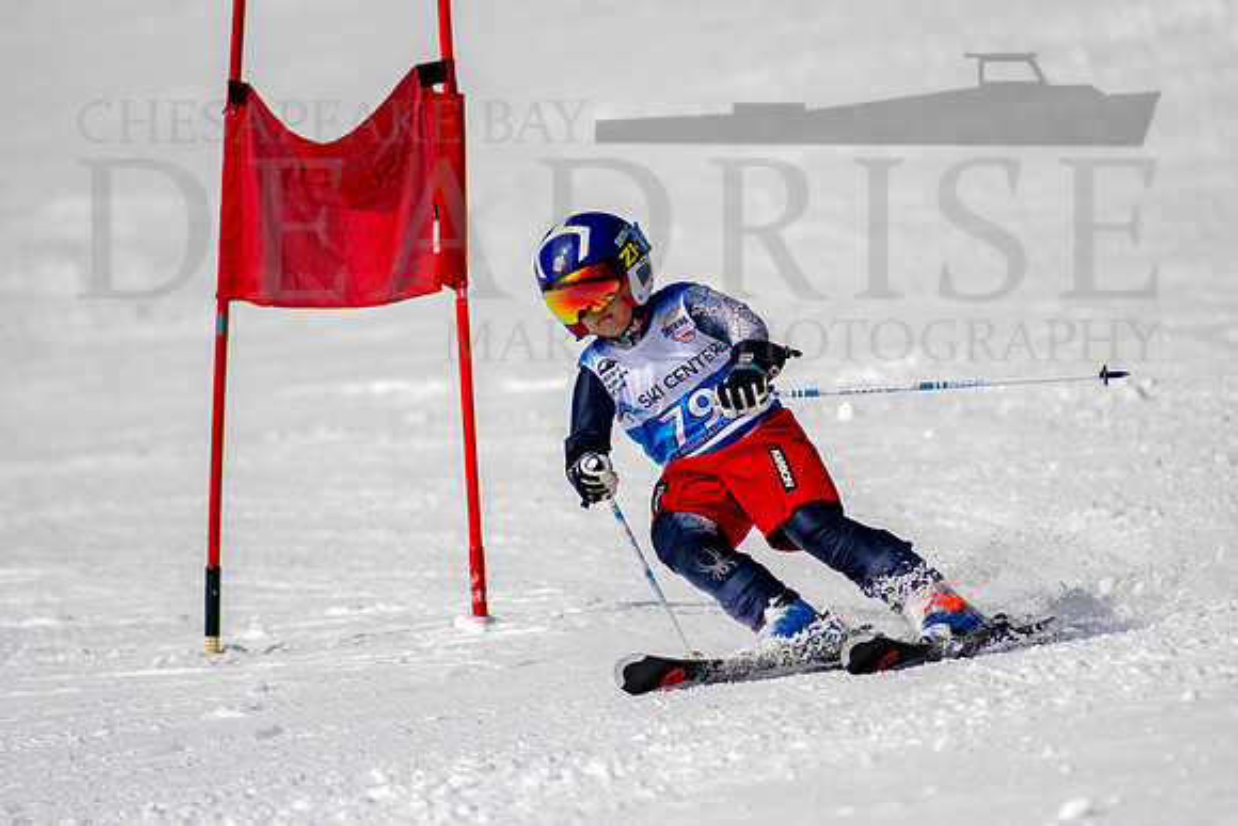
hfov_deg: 3.4
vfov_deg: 2.3
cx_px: 689
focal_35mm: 611
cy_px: 385
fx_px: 21025
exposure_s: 1/8000
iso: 100
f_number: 2.8
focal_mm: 300
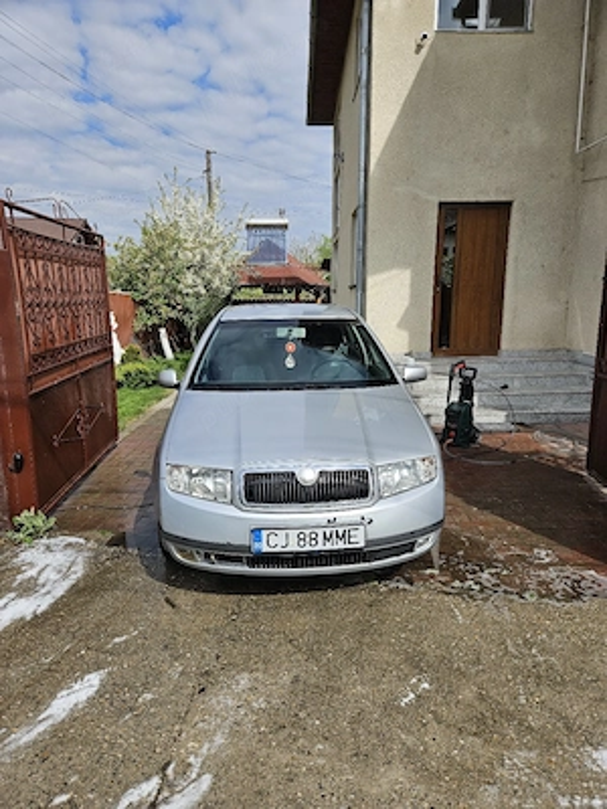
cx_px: 304
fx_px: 538
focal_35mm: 23
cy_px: 404
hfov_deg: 58.9
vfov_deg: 73.9
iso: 25
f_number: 1.8
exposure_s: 1/2500
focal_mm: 5.4
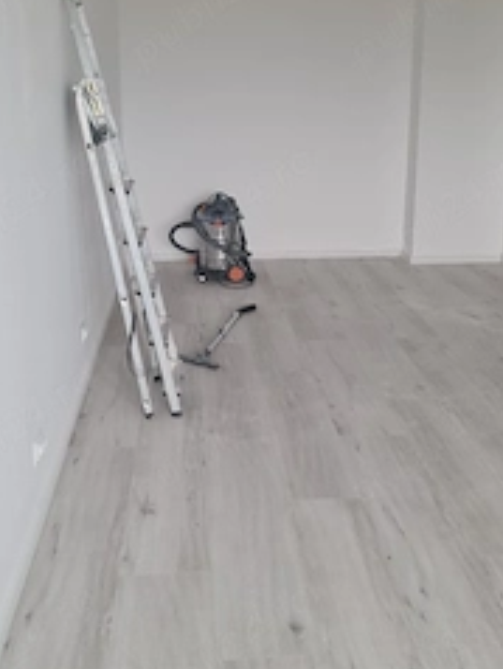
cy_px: 250
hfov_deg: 34.4
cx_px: 278
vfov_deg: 44.4
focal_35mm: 42
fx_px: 812
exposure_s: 1/100
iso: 80
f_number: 1.8
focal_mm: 7
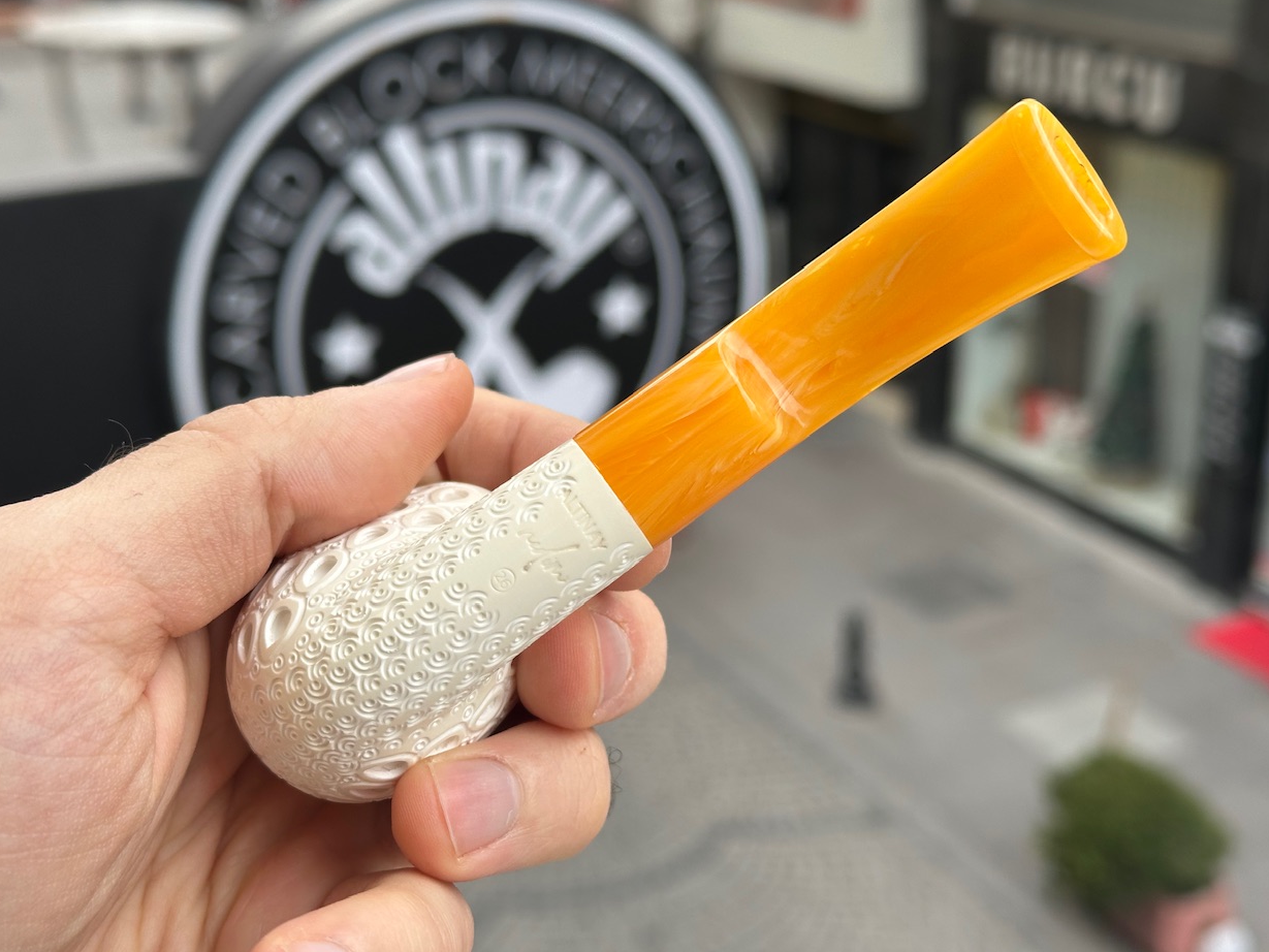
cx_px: 656
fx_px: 1833
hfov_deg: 38.2
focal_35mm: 50
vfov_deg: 29.1
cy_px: 474
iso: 64
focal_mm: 6.86
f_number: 1.78
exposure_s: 1/250
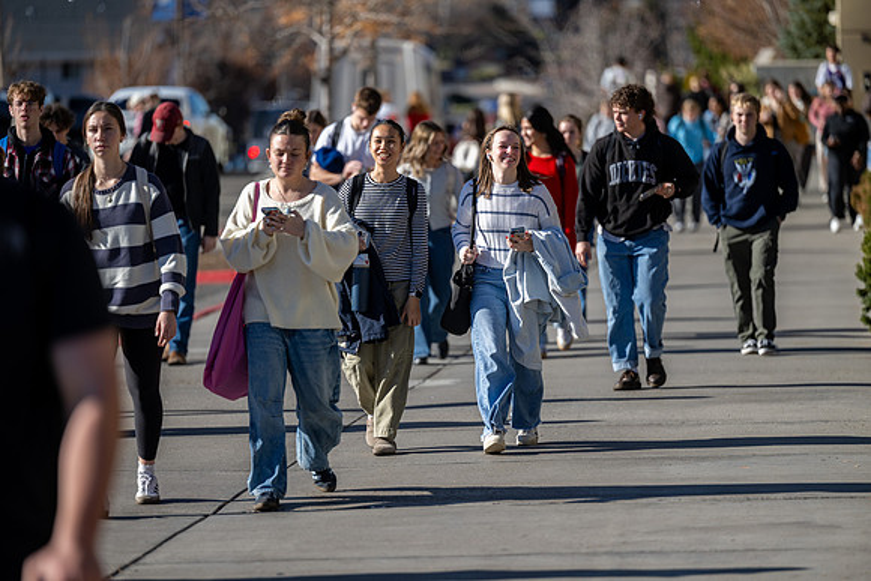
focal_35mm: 210
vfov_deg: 6.5
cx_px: 458
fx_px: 5088
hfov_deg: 9.8
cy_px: 276
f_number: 2.8
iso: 100
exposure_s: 1/2000
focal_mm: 200
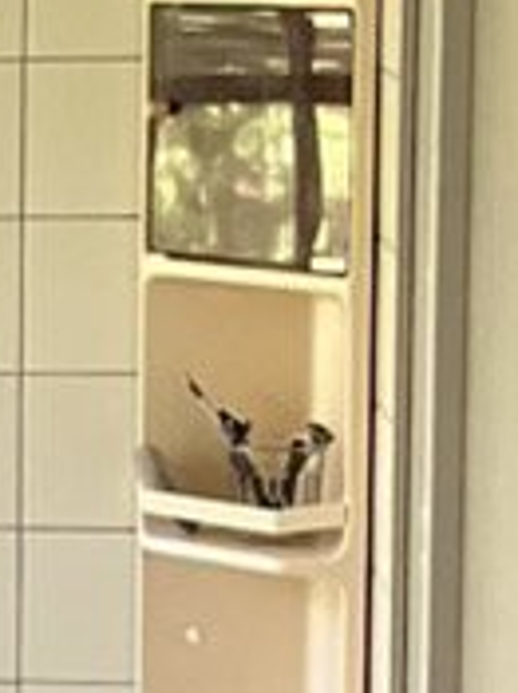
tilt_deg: -4.8
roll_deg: +0.1
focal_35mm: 192
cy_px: 297
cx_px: -660
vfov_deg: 10.3
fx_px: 3836
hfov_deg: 7.3
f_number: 1.8
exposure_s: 1/60
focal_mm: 3.99
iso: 320
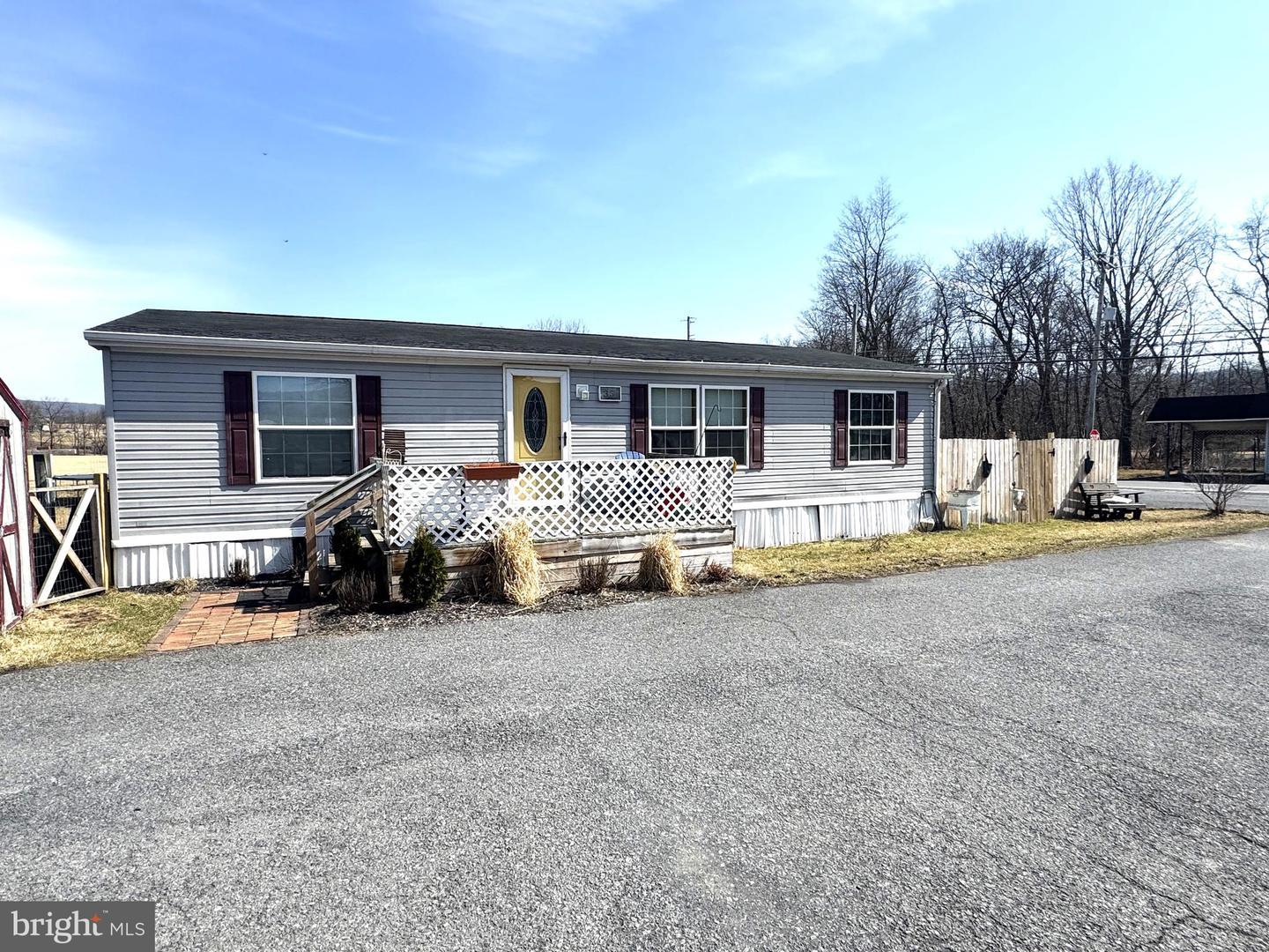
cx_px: 634
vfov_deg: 68.7
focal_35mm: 19
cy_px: 476
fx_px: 697
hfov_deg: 84.7
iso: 50
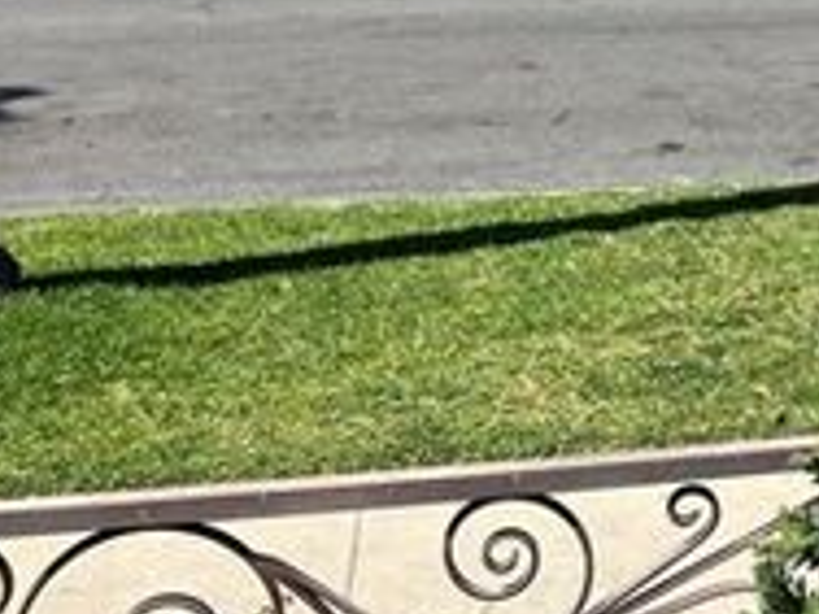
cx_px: 1002
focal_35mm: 82
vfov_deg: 17.9
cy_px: 142
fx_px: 1940
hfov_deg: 21.9
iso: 50
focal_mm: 5.7
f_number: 1.5
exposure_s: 1/4115
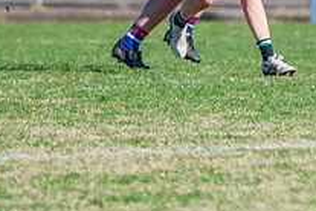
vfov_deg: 0.7
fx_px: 18335
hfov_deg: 1.0
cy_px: 16
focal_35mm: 2089
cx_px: 211
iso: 800
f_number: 9
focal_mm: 550
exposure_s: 1/1600
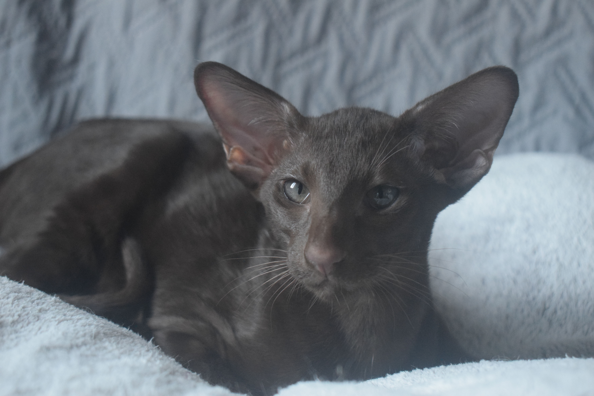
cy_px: 198
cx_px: 297
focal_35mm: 68
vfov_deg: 20.2
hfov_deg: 29.9
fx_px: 1114
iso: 3200
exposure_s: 1/60
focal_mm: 45
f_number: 5
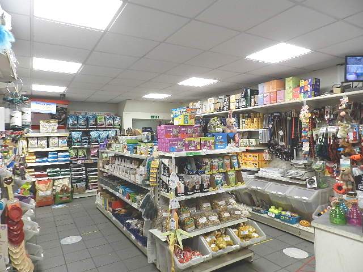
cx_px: 182
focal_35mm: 23
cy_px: 136
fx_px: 241
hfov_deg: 73.9
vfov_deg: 58.9
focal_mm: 4
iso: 160
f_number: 3.4
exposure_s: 1/30
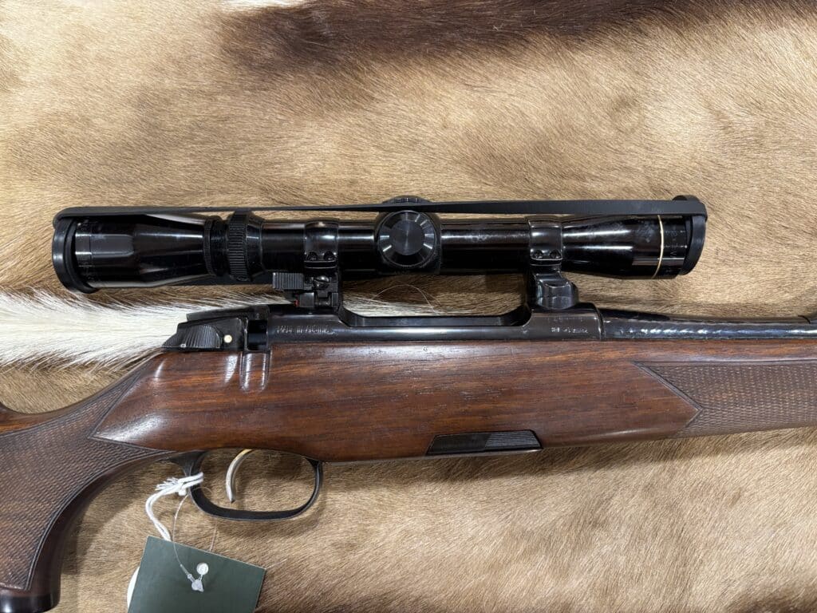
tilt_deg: -83.4
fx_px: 614
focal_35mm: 26
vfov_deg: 53.1
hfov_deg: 67.3
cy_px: 306
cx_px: 408
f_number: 1.6
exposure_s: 1/60
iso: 250
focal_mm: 5.96
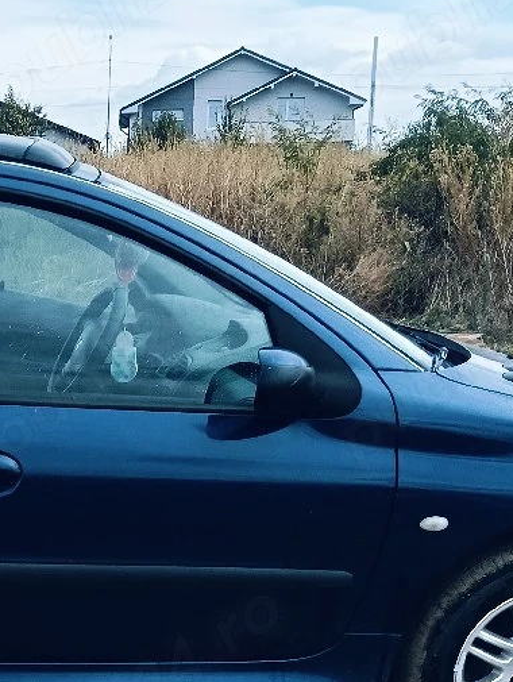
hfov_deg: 19.4
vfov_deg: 25.4
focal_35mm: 71
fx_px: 1400
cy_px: 751
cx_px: -126
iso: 64
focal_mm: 3.98
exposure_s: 1/556
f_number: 1.8
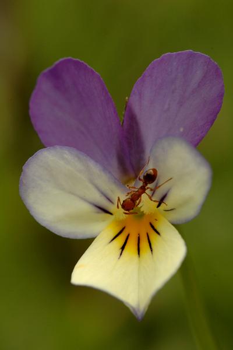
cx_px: 116
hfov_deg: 8.7
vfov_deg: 13.0
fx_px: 1529
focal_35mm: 158
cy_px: 175
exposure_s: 1/60
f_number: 6.3
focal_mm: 105
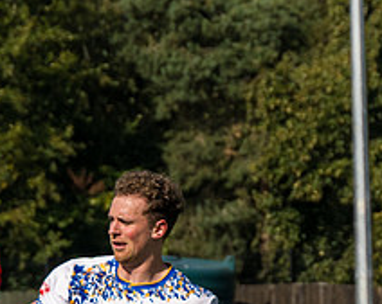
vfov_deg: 2.2
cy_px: 443
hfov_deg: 2.8
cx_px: 0
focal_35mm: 698
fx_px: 7881
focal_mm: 110
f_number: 4.5
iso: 200
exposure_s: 1/2500
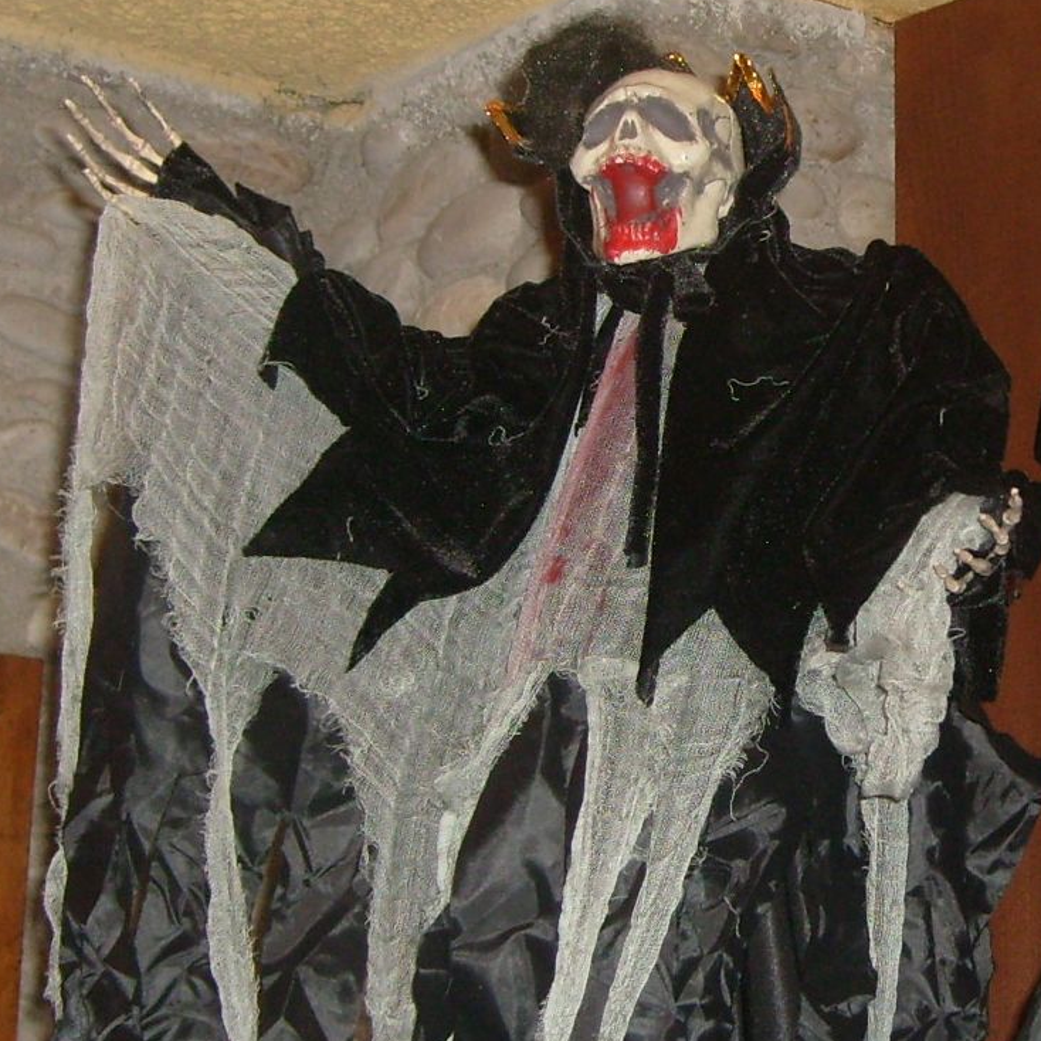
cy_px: 569
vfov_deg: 24.6
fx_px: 2382
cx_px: 1008
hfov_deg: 23.7
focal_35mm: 70
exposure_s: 1/45
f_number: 2.8
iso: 100
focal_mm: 5.8
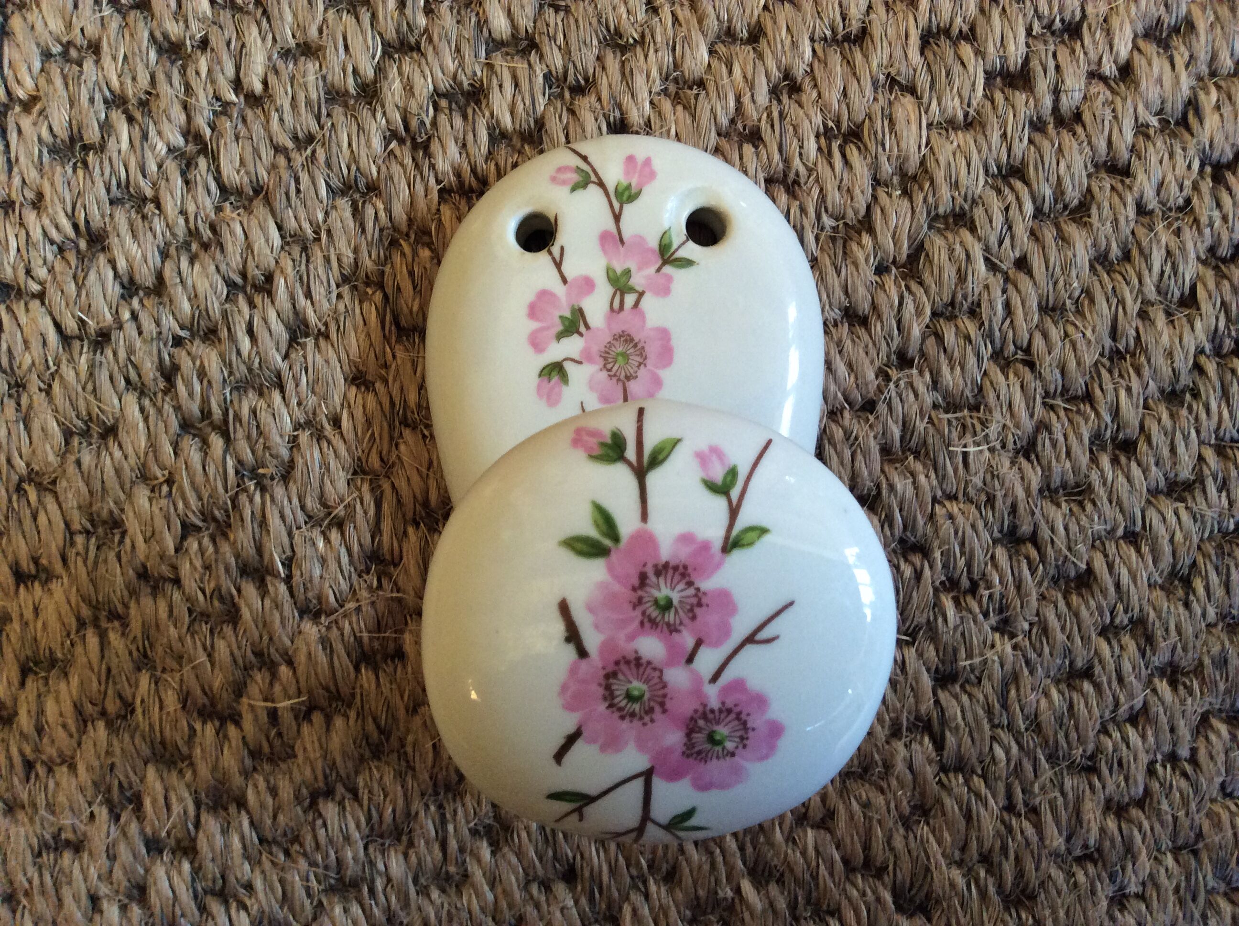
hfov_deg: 56.9
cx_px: 620
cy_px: 463
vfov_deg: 44.1
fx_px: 1144
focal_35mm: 32
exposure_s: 1/25
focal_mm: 3.3
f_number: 2.4
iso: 125
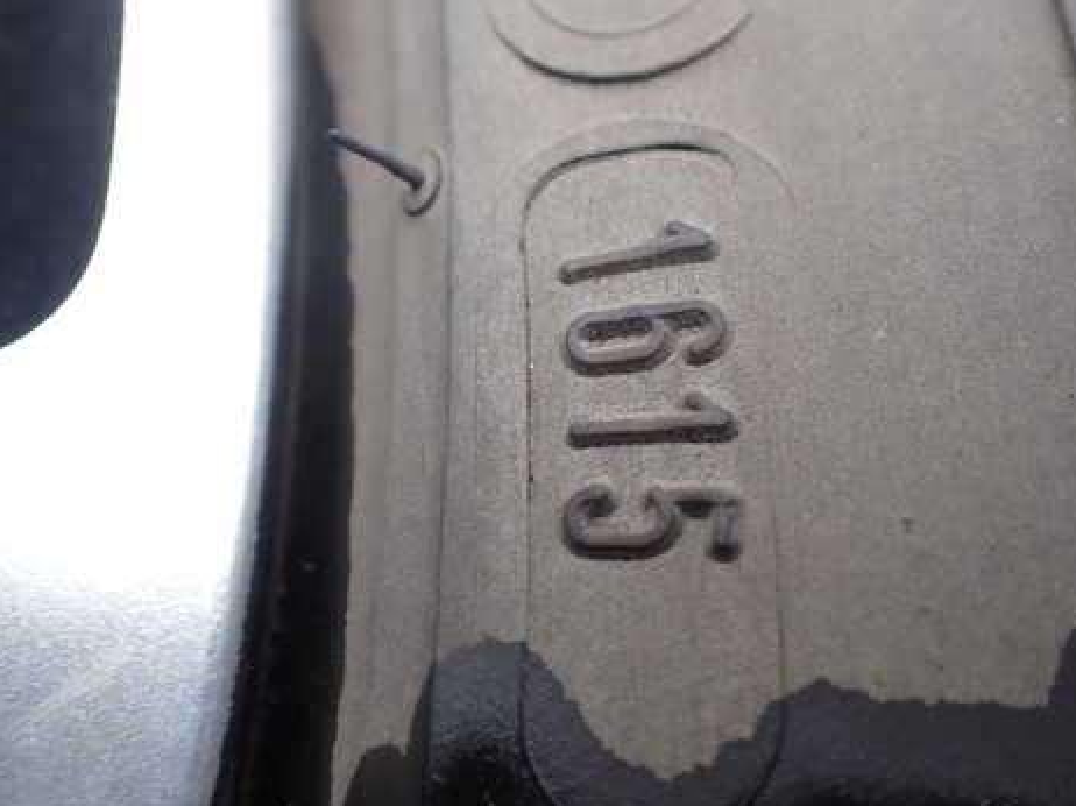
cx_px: 617
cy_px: 370
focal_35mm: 39
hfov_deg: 47.7
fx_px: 1212
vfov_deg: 36.8
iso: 160
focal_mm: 5.4
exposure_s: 1/125
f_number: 2.3
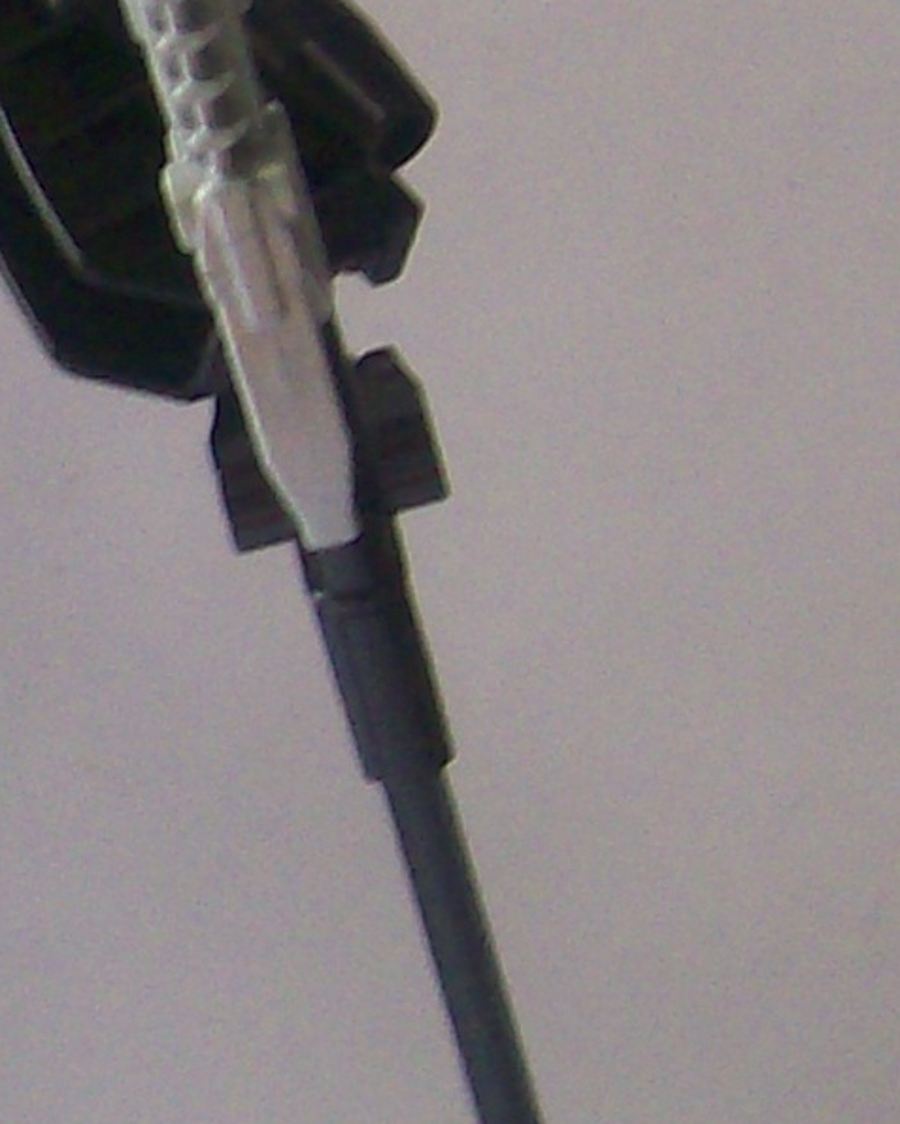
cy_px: 643
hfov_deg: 8.2
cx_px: -849
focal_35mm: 181
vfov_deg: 10.7
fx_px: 6025
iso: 101
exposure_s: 1/32
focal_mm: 6
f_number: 2.7
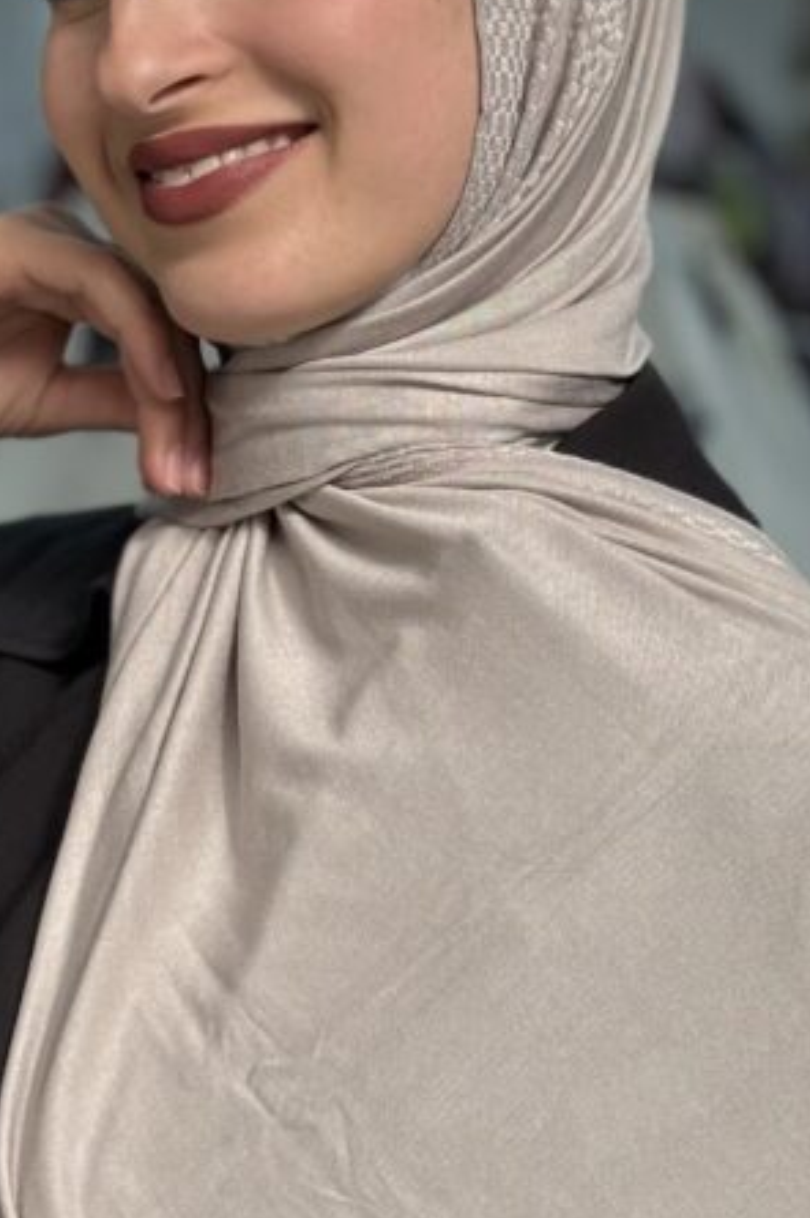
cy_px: 572
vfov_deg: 17.8
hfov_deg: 11.9
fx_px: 3887
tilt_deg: +1.9
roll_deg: -0.6
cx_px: 331
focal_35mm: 115
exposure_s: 1/570
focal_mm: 6.76
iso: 64
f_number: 1.78
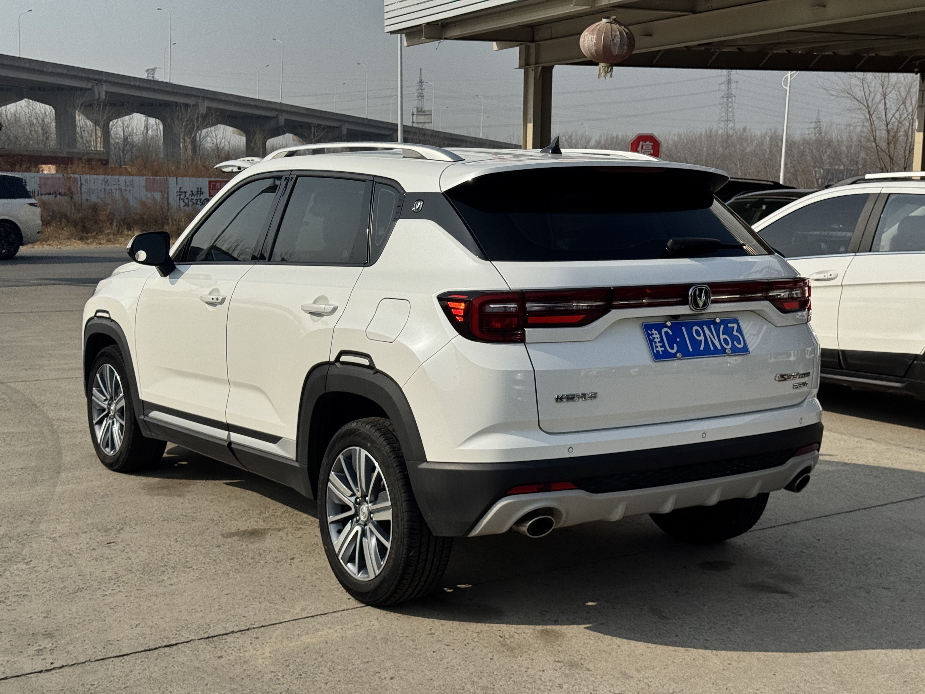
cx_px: 462
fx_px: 1283
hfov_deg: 39.7
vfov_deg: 30.3
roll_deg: -0.3
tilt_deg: -6.7
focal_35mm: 48
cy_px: 347
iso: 80
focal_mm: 6.76
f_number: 1.78
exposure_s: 1/10526
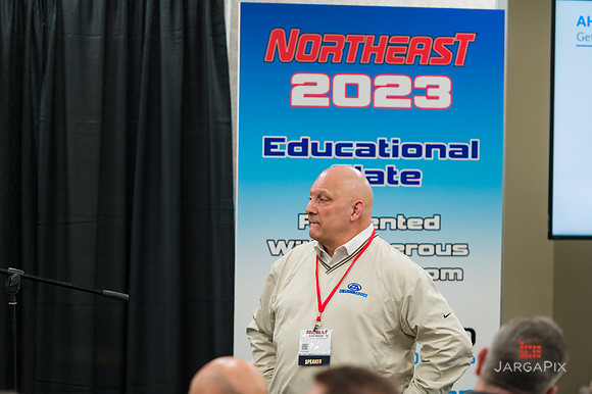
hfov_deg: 11.4
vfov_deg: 7.6
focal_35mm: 180
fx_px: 2958
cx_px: 296
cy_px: 197
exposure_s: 1/500
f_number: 3.2
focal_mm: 180
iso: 1600
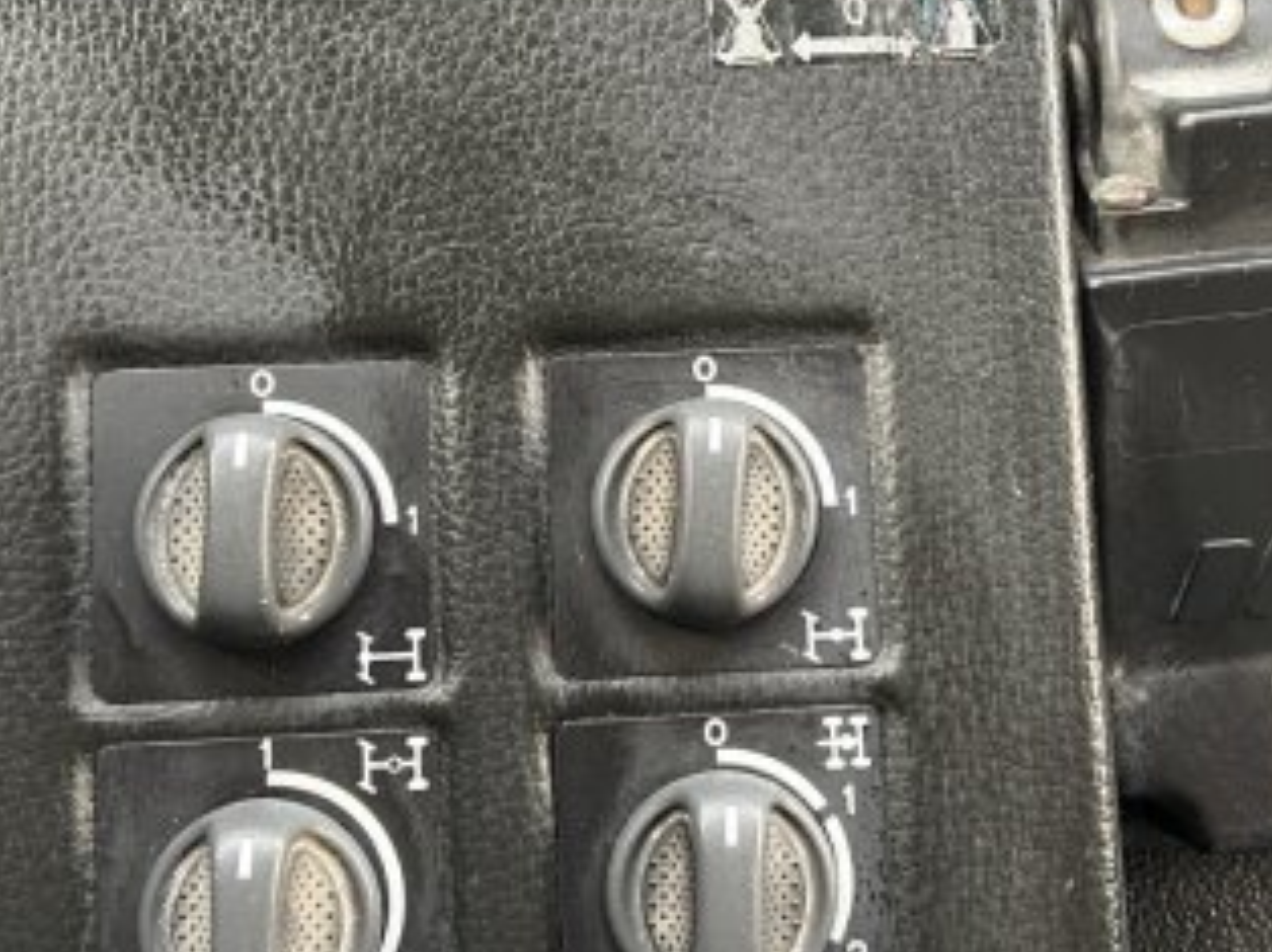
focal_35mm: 53
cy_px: 393
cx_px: 709
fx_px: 1946
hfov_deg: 36.2
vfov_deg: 27.4
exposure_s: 1/63
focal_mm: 5.7
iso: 125
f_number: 1.5
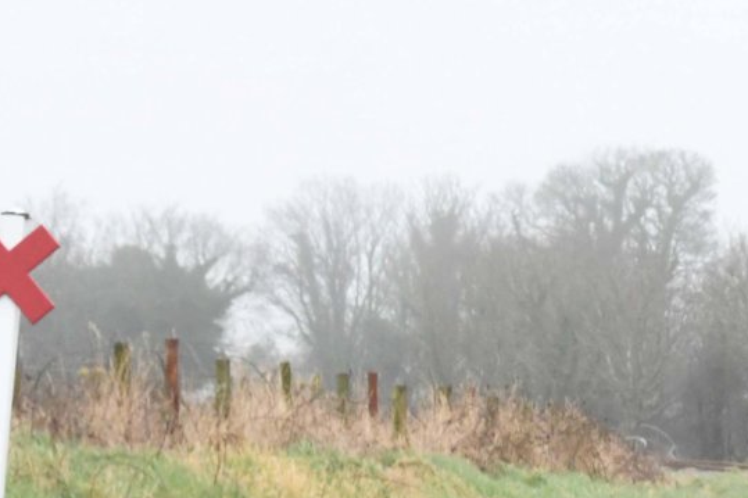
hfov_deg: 8.8
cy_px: 701
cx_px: 1087
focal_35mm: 228
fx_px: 4736
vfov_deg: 6.0
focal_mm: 40
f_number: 9
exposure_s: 1/320
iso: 2000
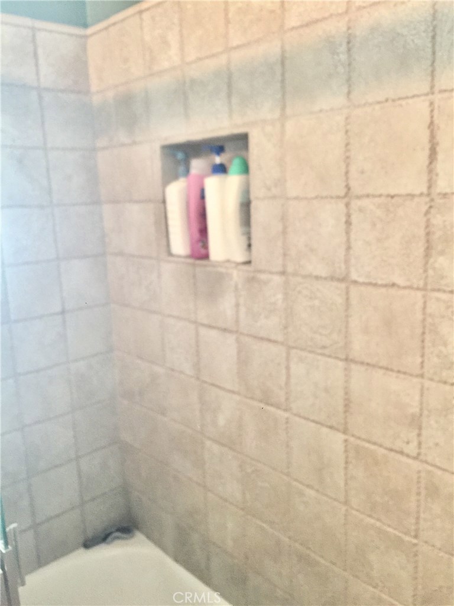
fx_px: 507
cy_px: 303
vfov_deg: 61.7
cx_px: 227
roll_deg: +2.3
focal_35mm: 29
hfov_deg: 48.2
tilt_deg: -10.7
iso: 100
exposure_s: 1/15
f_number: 2.2
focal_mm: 4.15
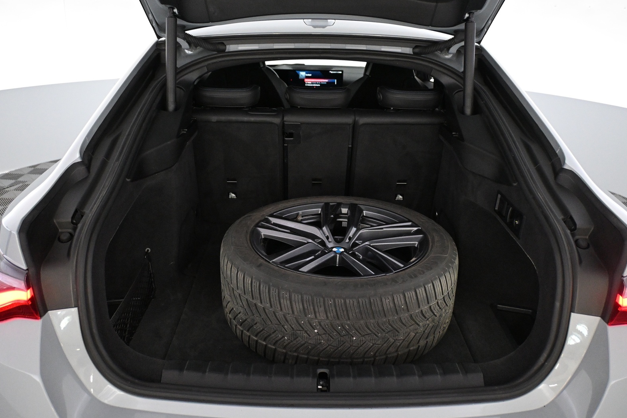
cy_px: 212
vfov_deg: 41.4
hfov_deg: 59.1
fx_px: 553
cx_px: 310
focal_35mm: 32
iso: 4000
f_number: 3.8
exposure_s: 1/125
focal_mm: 20.5
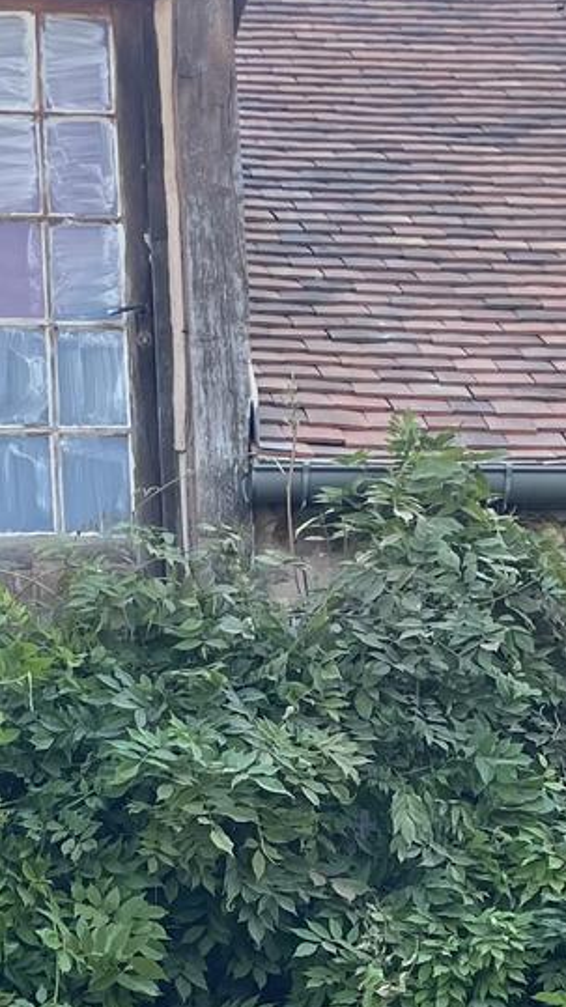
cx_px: 207
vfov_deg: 21.9
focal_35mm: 97
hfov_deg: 12.5
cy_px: 691
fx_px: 2589
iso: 32
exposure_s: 1/399
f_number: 1.6
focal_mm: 5.1
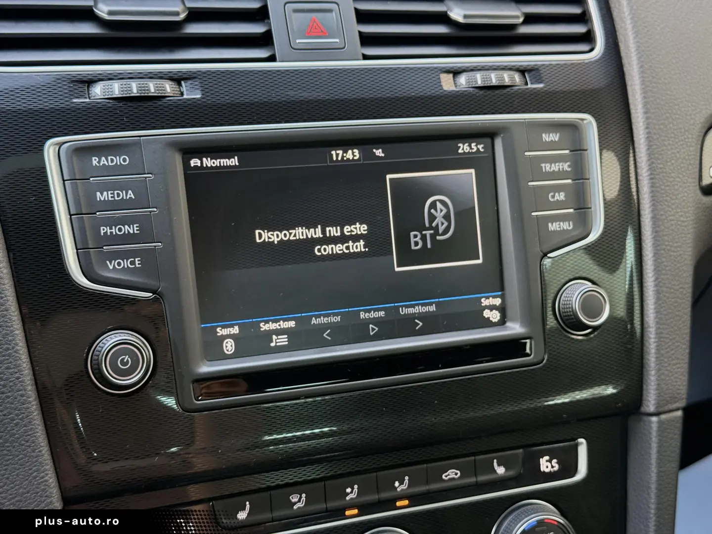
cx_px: 356
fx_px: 987
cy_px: 267
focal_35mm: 48
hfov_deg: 39.7
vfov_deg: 30.3
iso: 200
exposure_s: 1/60
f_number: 1.78
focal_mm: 6.76
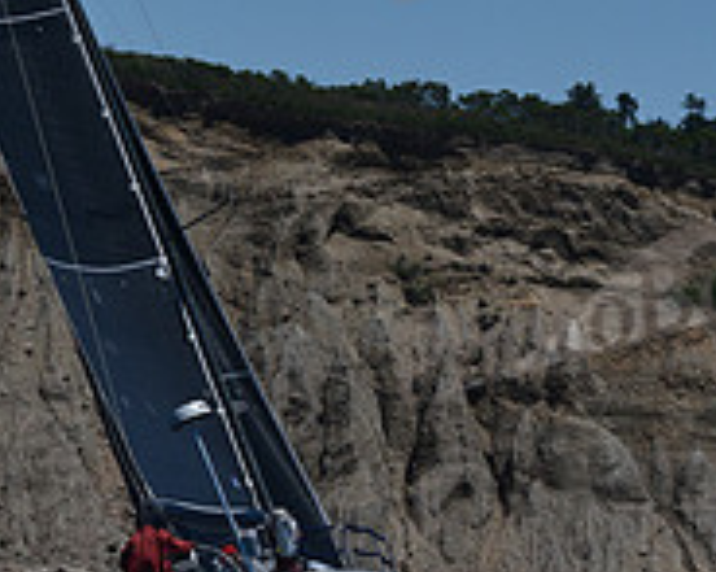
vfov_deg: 2.9
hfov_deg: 3.6
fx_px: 11289
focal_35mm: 533
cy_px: 160
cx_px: 189
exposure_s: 1/800
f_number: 11
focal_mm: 180
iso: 250
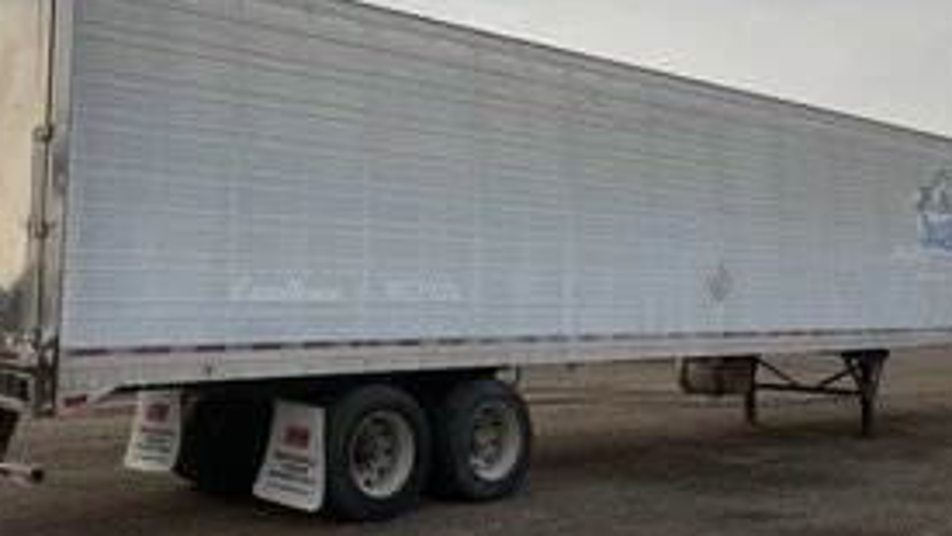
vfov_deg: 25.9
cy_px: 180
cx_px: 447
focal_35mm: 46
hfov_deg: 44.5
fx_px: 1162
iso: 25
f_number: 1.8
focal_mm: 3
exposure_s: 1/2320
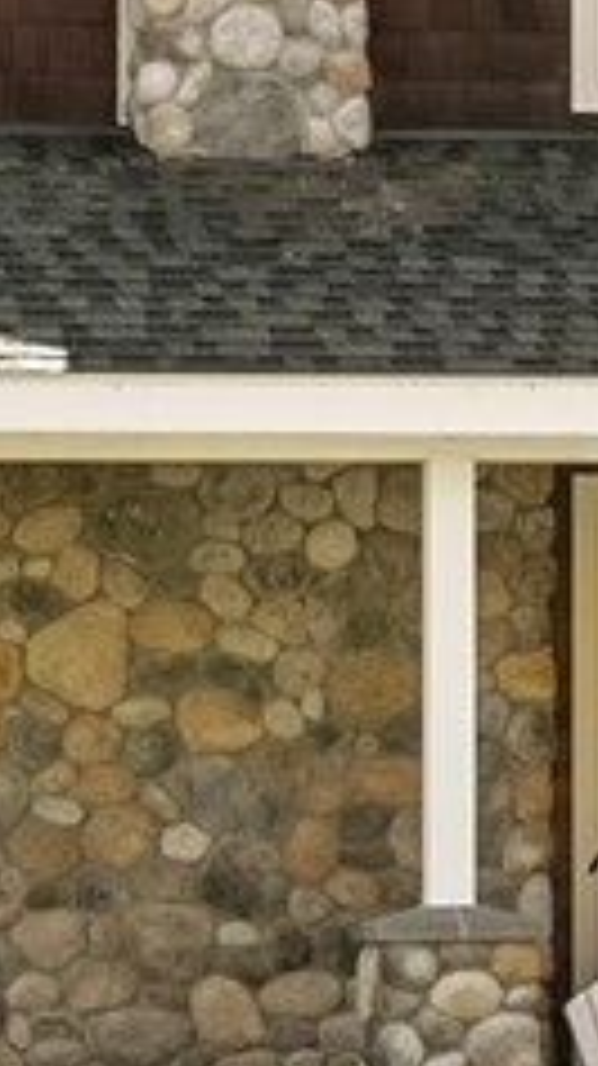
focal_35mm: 297
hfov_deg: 4.0
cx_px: 1464
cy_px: 454
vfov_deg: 7.3
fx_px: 8394
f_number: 6.3
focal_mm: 39.7
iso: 100
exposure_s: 1/50
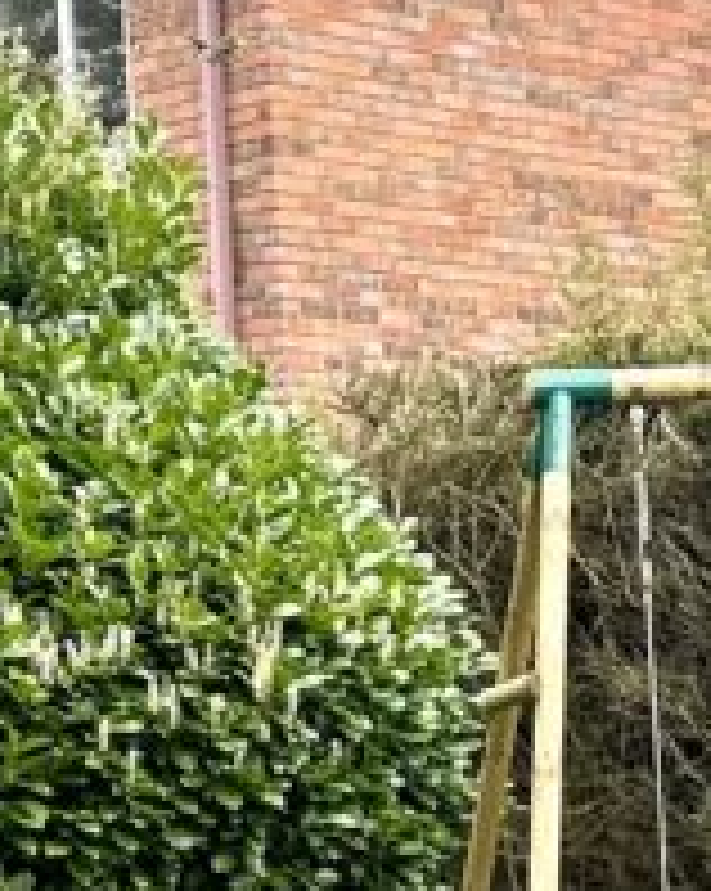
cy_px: 1156
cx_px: 828
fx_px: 3741
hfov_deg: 10.7
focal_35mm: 142
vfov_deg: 13.1
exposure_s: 1/508
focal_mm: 6.86
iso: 80
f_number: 1.78
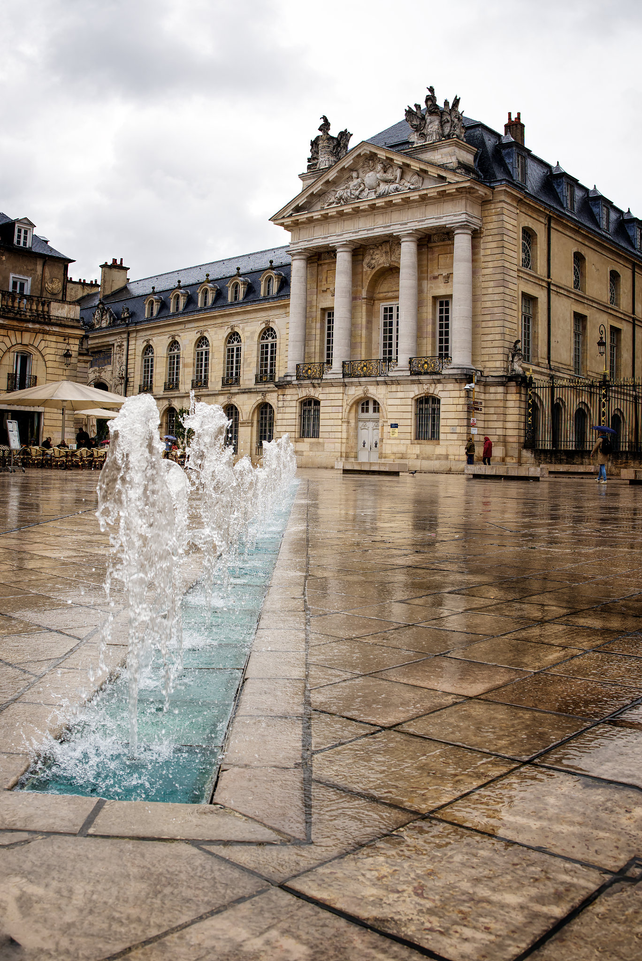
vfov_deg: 60.4
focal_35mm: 31
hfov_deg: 42.5
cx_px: 321
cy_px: 480
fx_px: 825
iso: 100
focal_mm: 20.6
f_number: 7.1
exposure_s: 1/500
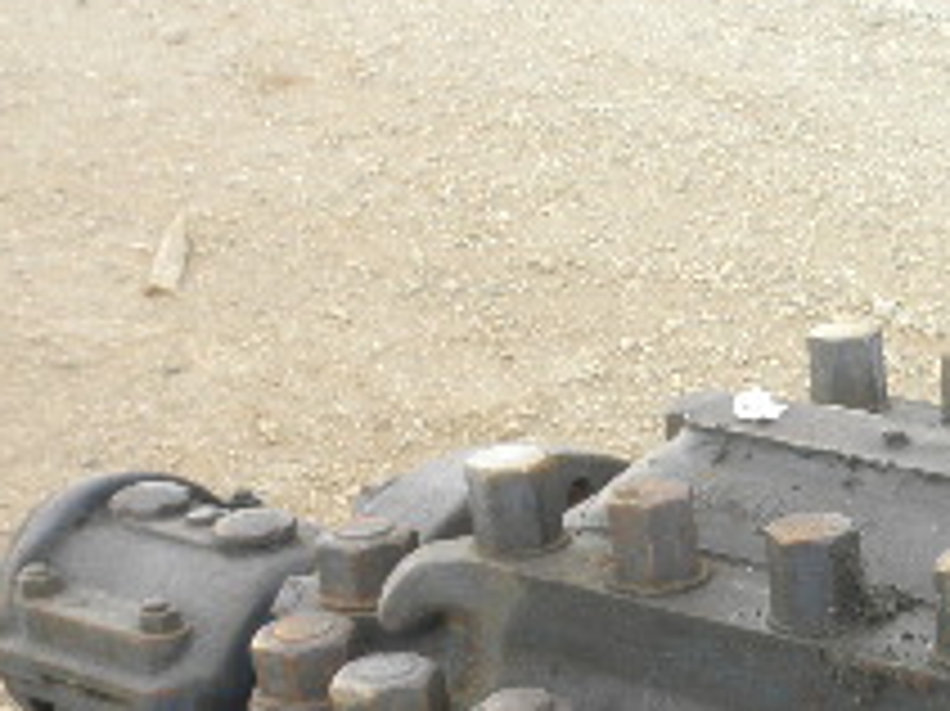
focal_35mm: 85
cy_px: 976
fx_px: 2331
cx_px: 1364
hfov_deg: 20.3
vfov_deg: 16.2
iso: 64
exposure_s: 1/40
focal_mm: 5
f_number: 3
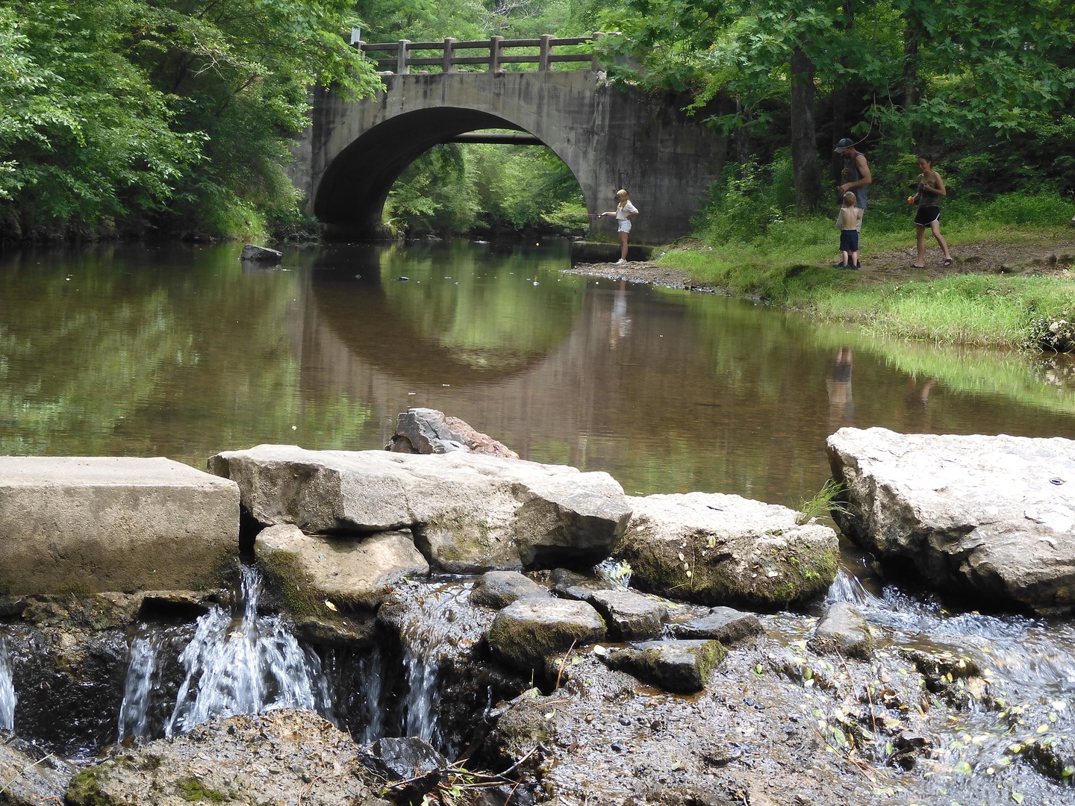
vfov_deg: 19.1
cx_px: 538
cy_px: 403
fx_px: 2391
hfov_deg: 25.3
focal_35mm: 77
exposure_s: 1/100
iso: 100
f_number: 4.5
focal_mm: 13.7
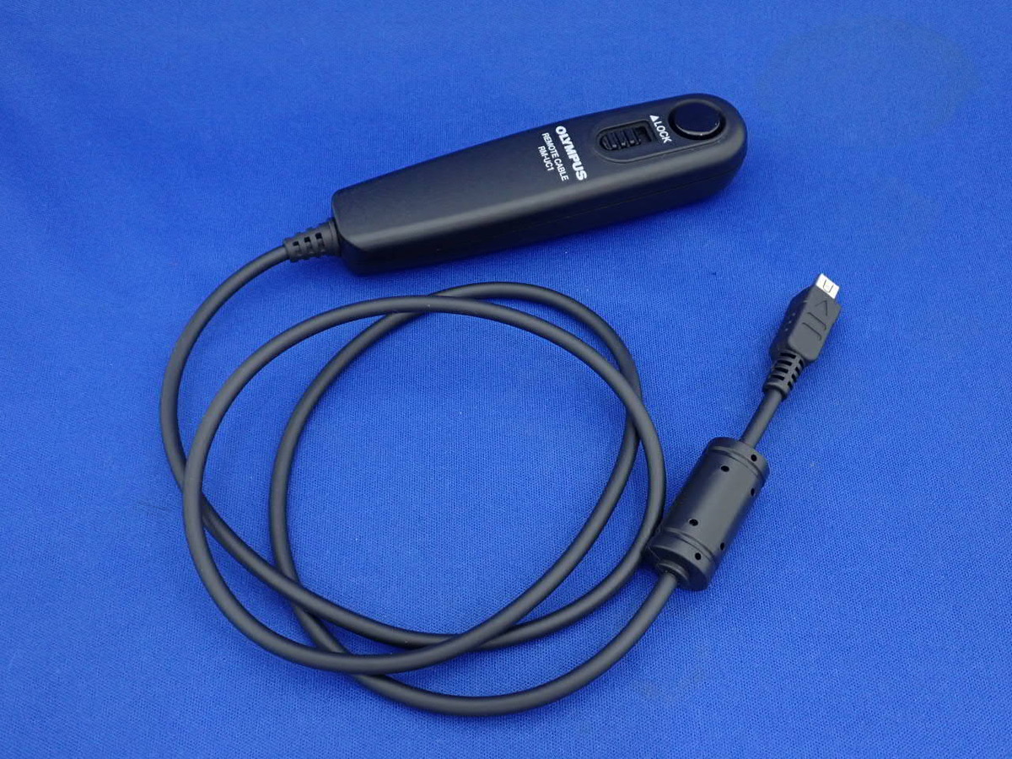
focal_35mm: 38
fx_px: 1111
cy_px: 380
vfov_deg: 37.7
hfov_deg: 49.0
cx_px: 506
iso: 320
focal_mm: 6.83
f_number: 2.7
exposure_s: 1/40
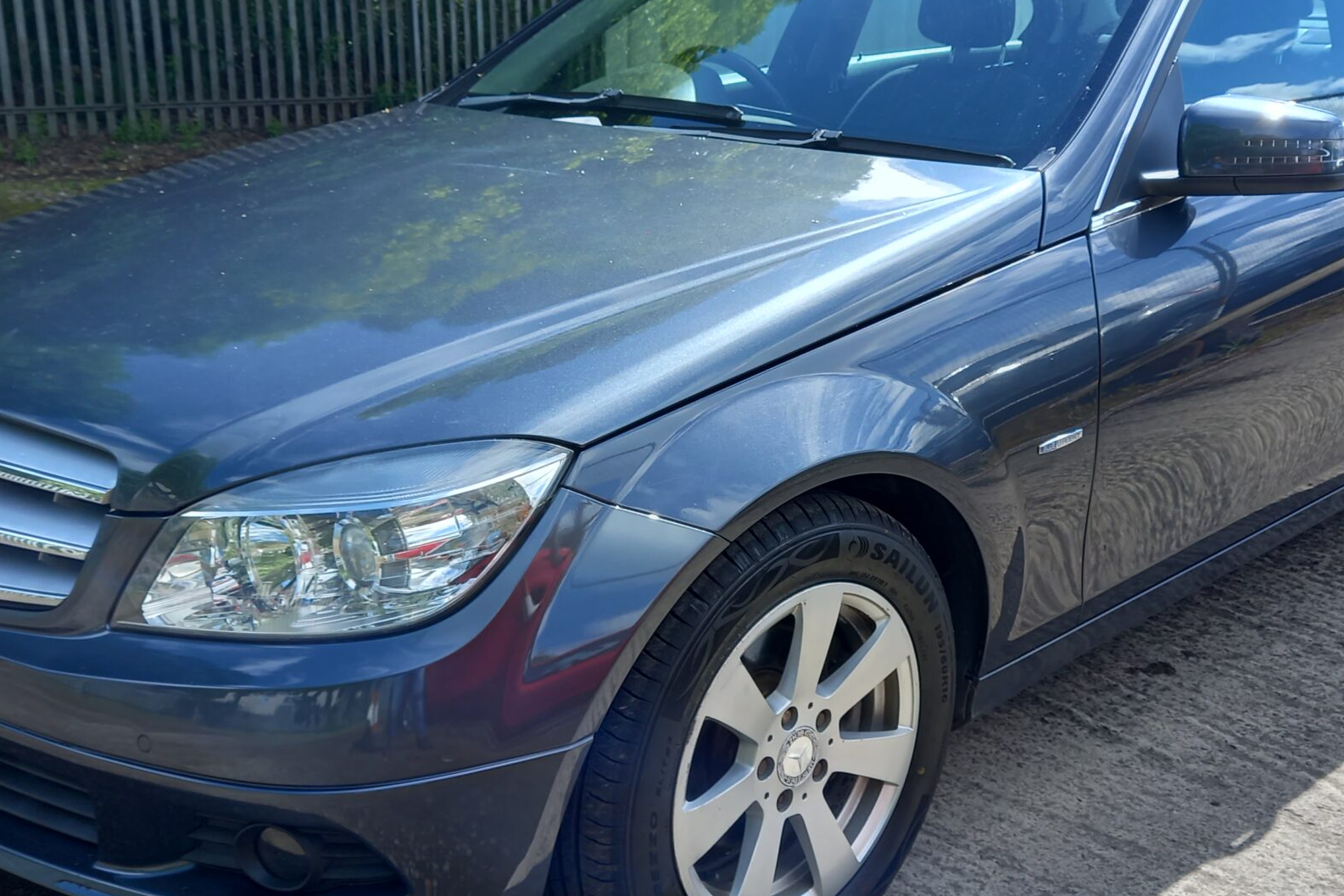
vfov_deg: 31.9
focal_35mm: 42
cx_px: 776
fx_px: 1568
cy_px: 452
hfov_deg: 46.2
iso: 25
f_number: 2
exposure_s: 1/246
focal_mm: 4.6
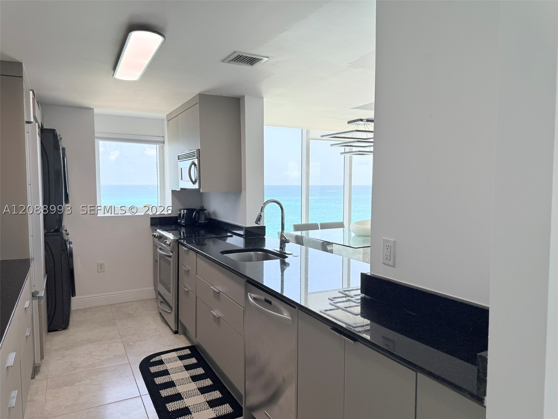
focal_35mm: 24
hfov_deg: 71.6
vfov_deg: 56.8
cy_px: 210
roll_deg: +0.5
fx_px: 387
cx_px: 279
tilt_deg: -2.8
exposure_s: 1/419
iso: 100
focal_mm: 6.76
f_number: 1.78
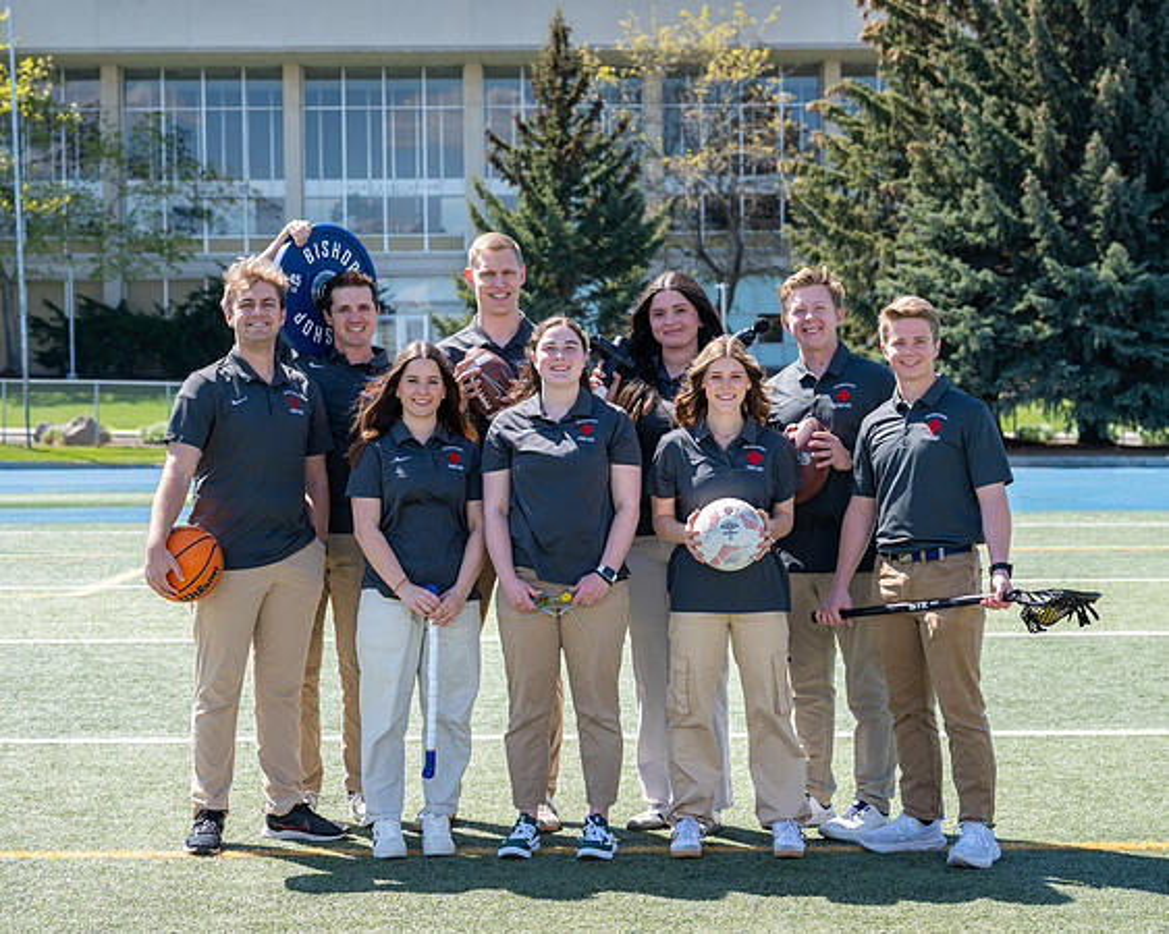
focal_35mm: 68
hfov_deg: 27.8
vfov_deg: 22.4
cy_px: 441
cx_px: 628
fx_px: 2360
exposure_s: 1/1000
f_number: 4
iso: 125
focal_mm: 55
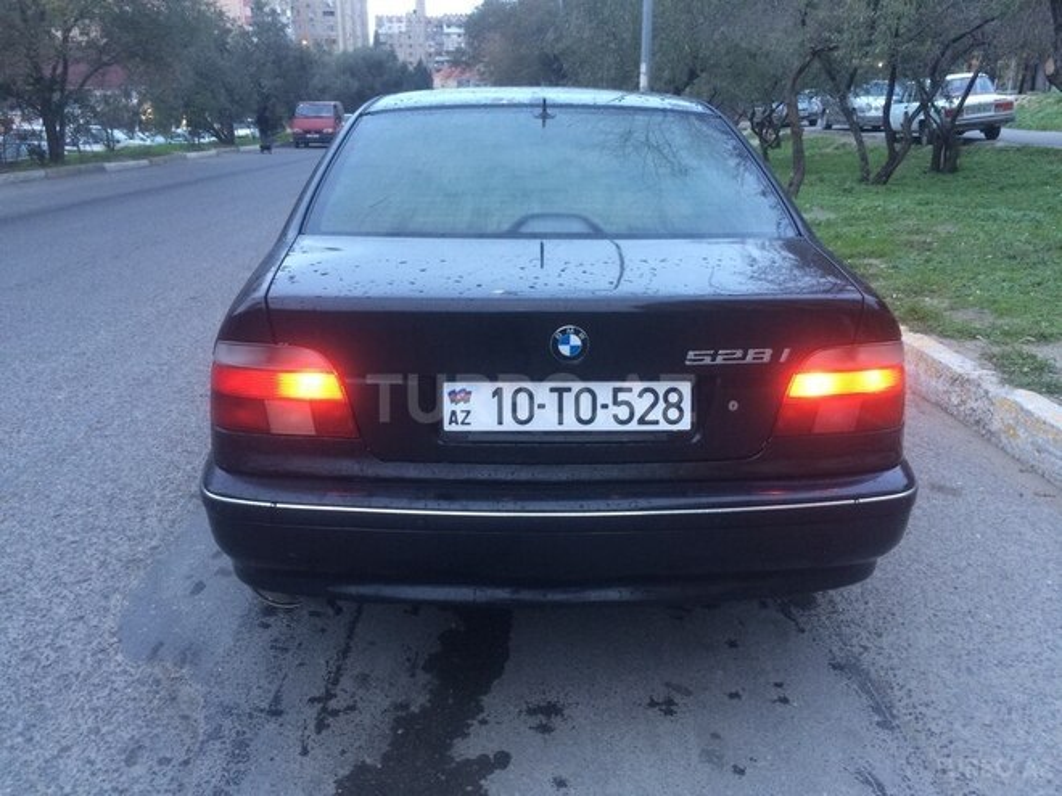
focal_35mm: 29
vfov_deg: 48.2
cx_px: 531
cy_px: 398
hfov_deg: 61.7
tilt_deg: -17.4
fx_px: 890
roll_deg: -1.8
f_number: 2.2
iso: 125
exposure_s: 1/33
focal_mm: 4.15
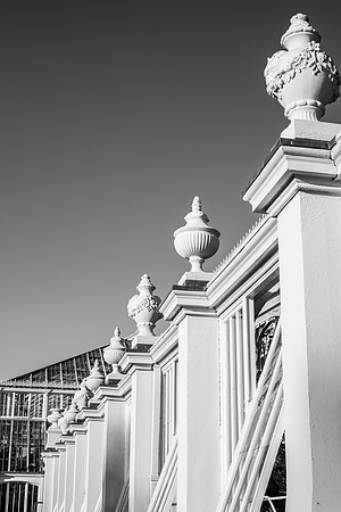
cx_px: 170
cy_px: 256
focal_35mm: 53
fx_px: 753
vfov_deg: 37.5
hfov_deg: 25.5
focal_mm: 35
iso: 200
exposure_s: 1/1250
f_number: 5.6
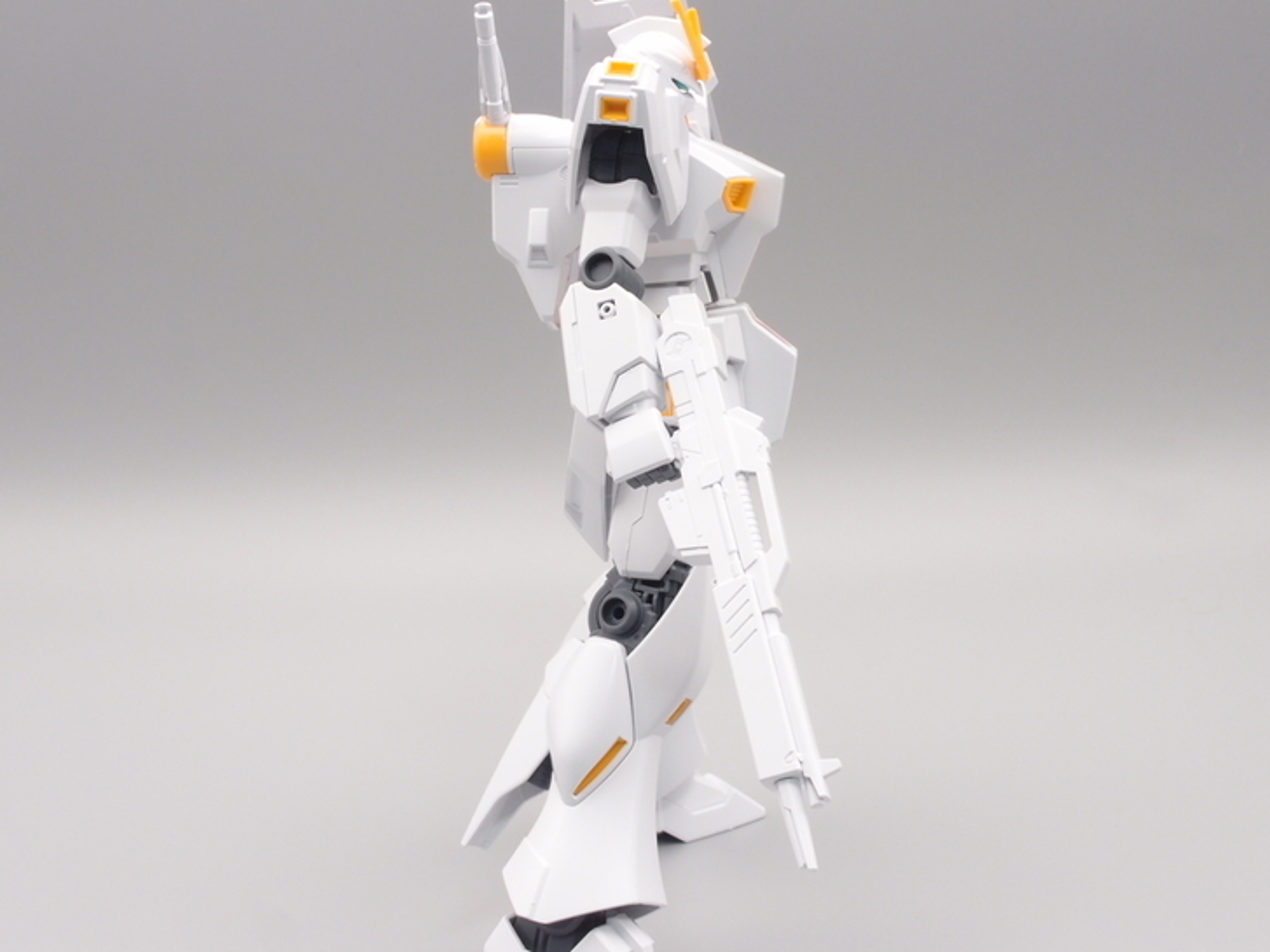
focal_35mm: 55
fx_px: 2018
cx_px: 660
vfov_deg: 26.5
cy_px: 430
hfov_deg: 34.9
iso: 100
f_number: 8
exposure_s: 1/5
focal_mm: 10.83
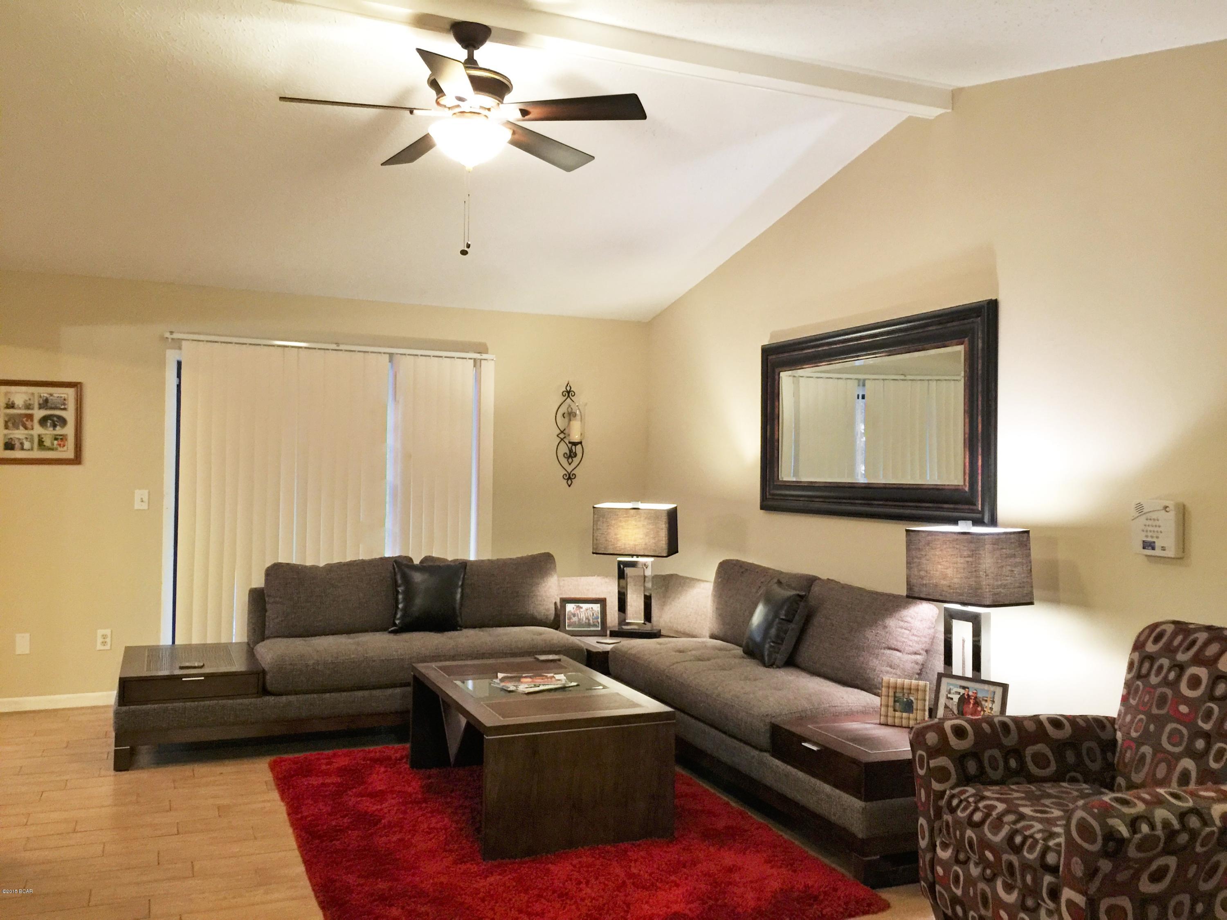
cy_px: 460
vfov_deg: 48.2
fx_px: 1028
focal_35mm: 29
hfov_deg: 61.7
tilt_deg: -0.6
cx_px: 614
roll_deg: -1.3
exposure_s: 1/10
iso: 100
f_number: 2.2
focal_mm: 4.15
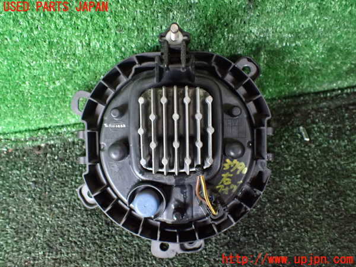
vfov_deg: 46.8
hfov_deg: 60.0
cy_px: 134
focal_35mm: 30
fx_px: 309
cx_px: 178
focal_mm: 5.4
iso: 1250
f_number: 2.3
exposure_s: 1/30
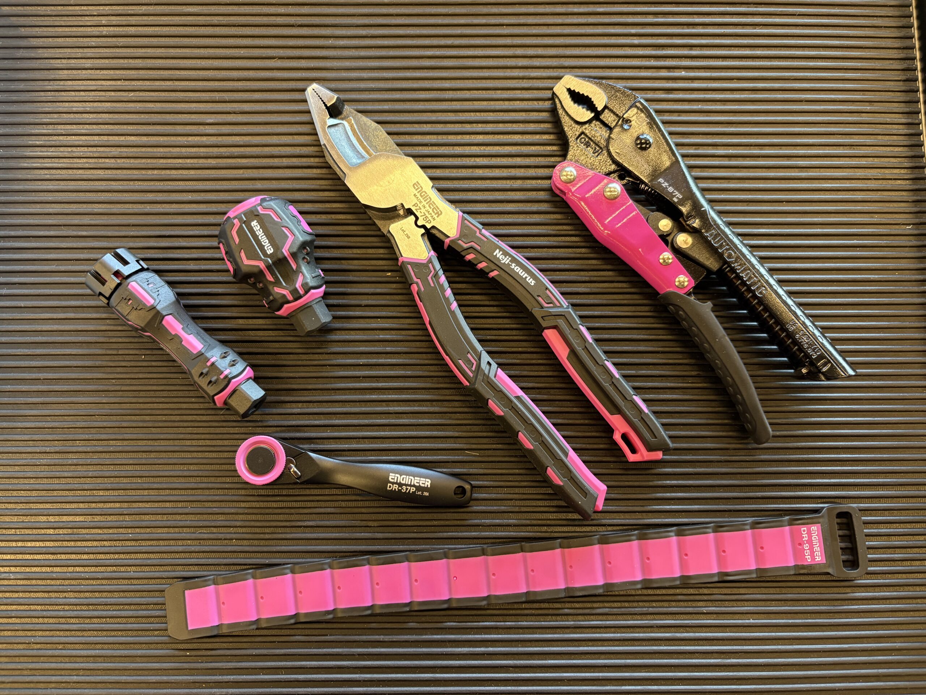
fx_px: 696
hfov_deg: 67.3
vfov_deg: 53.1
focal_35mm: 26
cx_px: 463
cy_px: 348
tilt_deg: -83.0
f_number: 1.6
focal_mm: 5.96
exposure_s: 1/60
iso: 250
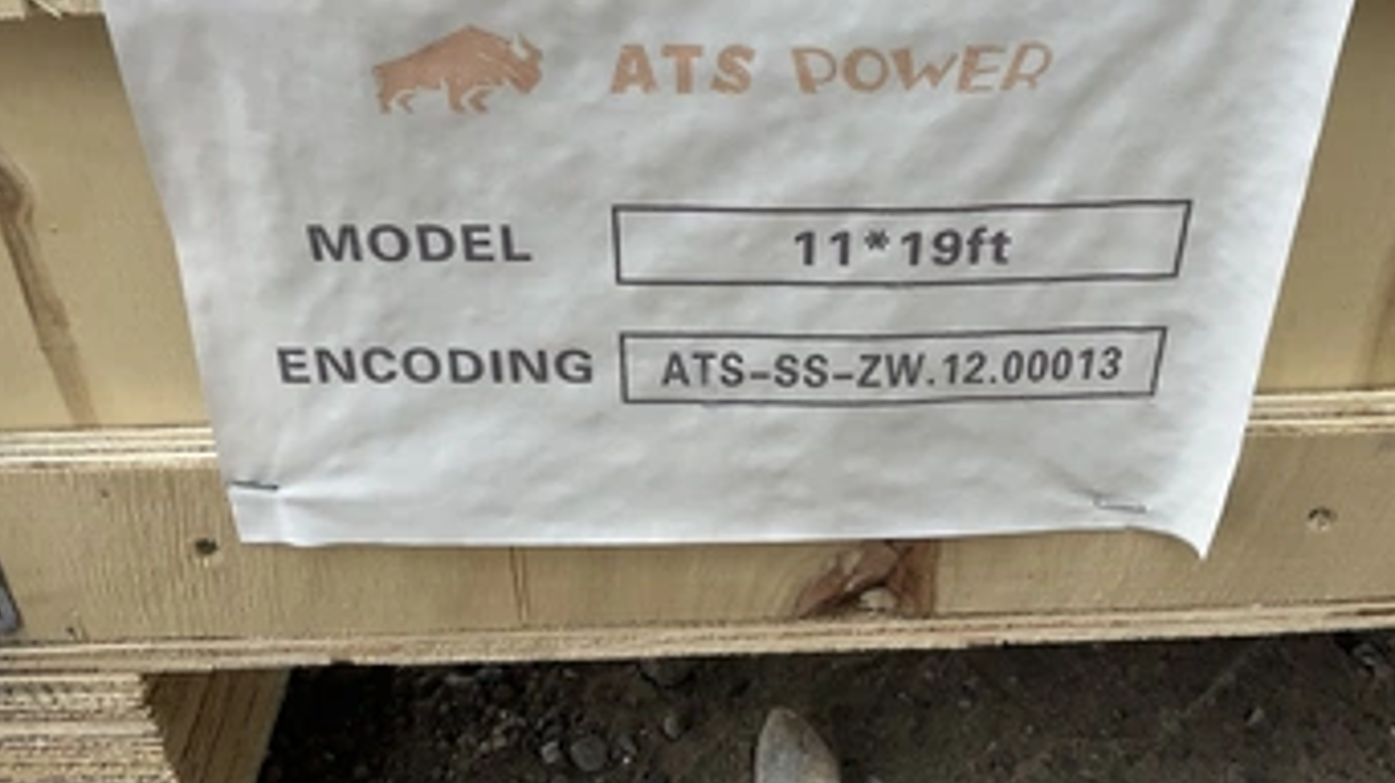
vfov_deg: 31.5
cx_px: 734
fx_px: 1368
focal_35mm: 37
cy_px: 220
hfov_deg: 54.0
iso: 25
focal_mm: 3
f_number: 1.8
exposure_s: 1/274
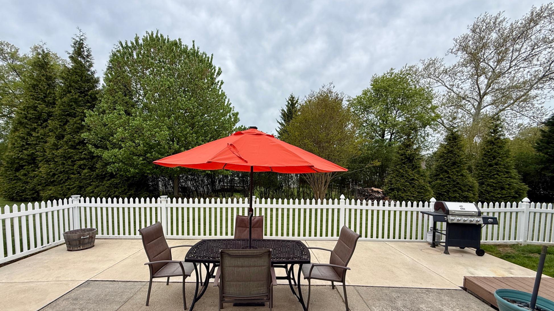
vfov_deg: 66.7
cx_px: 264
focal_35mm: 16
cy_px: 181
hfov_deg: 99.3
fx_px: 235
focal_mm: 2.22
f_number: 2.2
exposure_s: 1/888
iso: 50
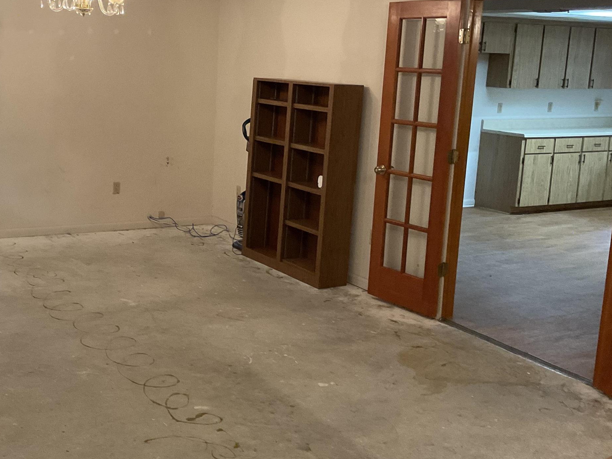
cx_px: 202
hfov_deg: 39.2
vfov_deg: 30.3
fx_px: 849
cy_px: 218
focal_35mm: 48
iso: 200
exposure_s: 1/60
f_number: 1.8
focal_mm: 3
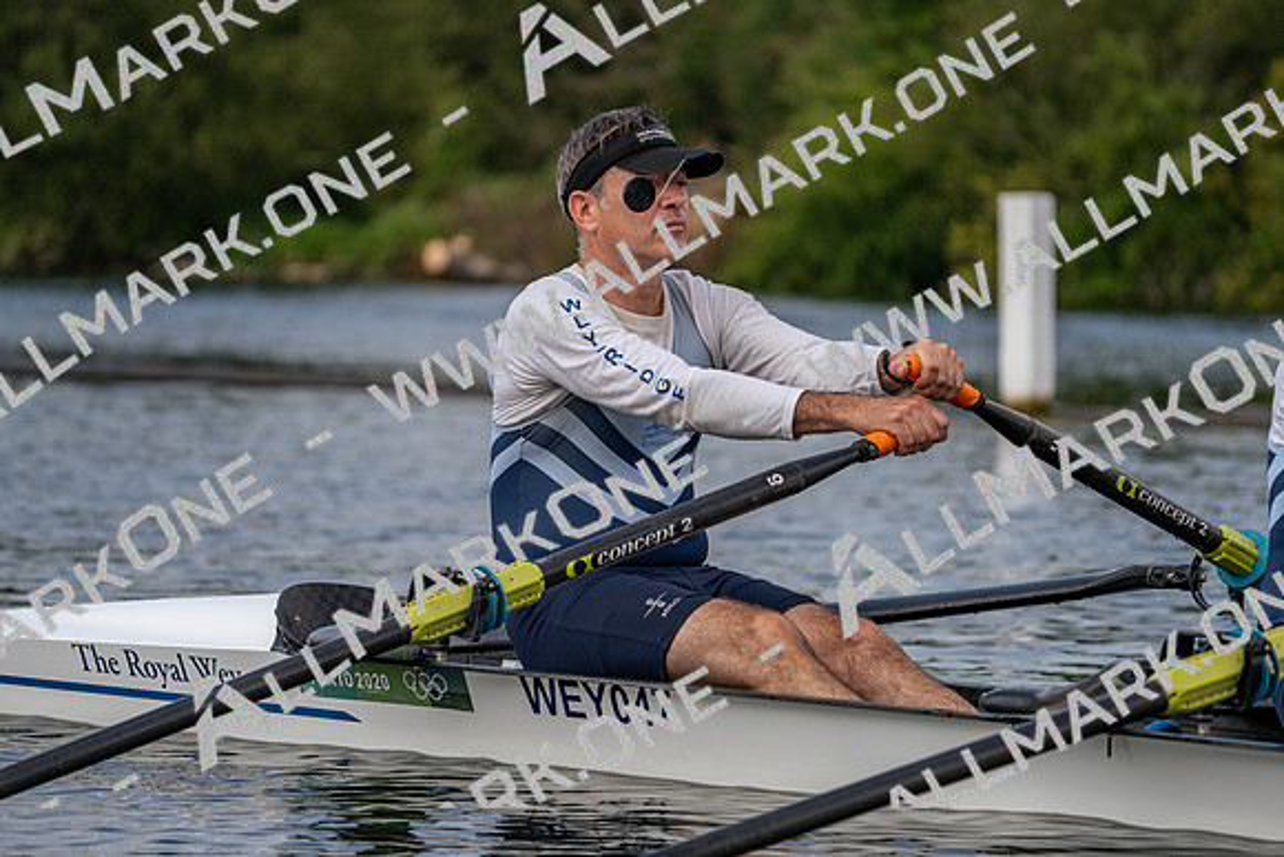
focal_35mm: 200
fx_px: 7135
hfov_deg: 10.3
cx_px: 642
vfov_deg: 6.9
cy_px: 428
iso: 320
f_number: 5.6
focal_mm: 200
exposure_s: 1/1600
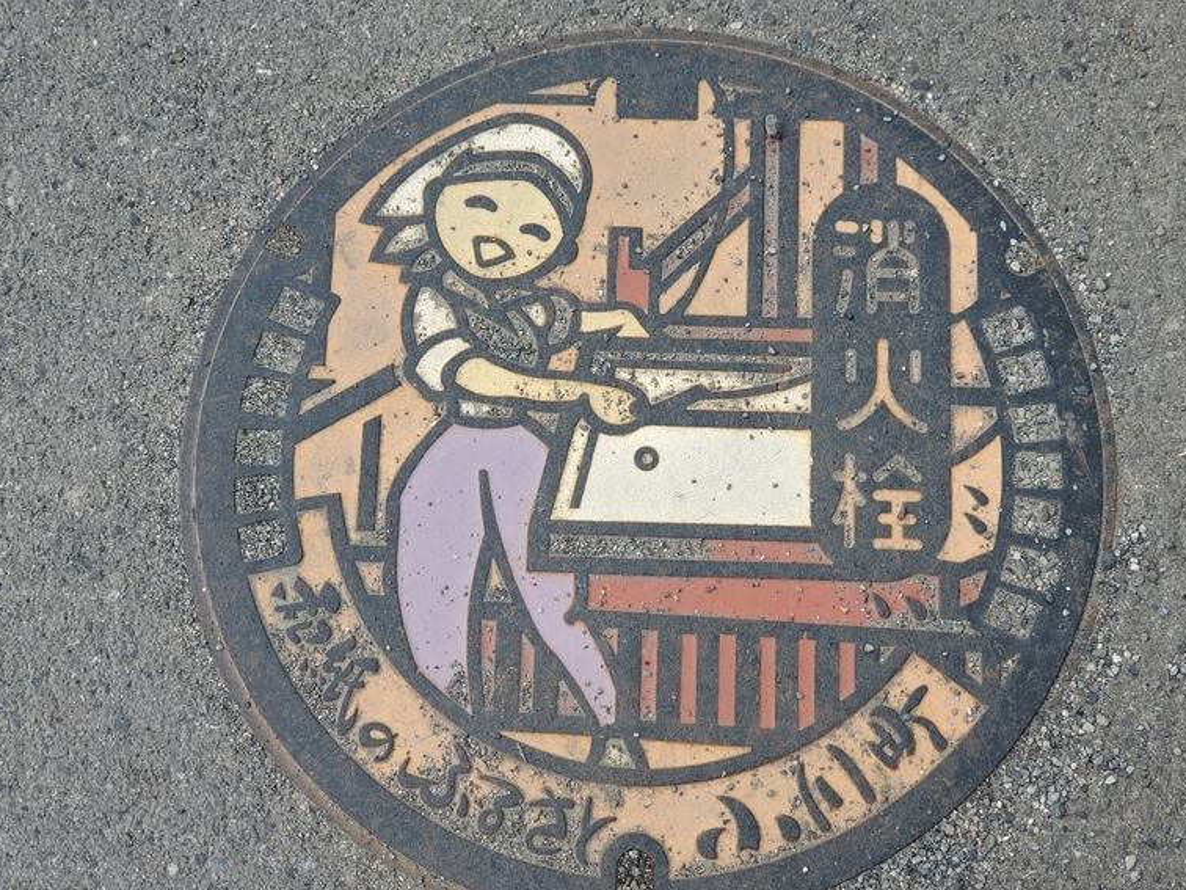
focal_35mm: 55
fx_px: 1884
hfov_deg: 34.9
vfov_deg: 26.6
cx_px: 618
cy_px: 469
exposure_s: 1/185
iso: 50
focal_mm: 6
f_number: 2.4
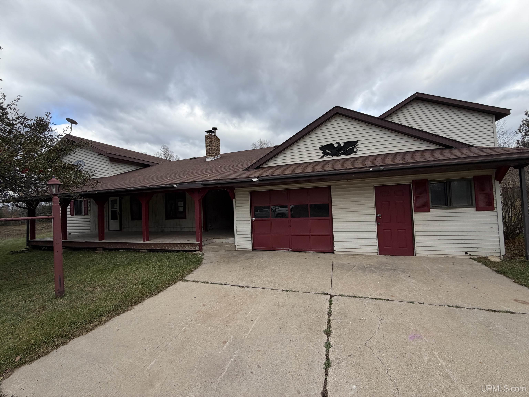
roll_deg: +2.0
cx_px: 264
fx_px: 214
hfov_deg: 102.1
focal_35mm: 14
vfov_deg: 85.7
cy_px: 198
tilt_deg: +4.3
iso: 50
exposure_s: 1/502
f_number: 2.2
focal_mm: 2.22
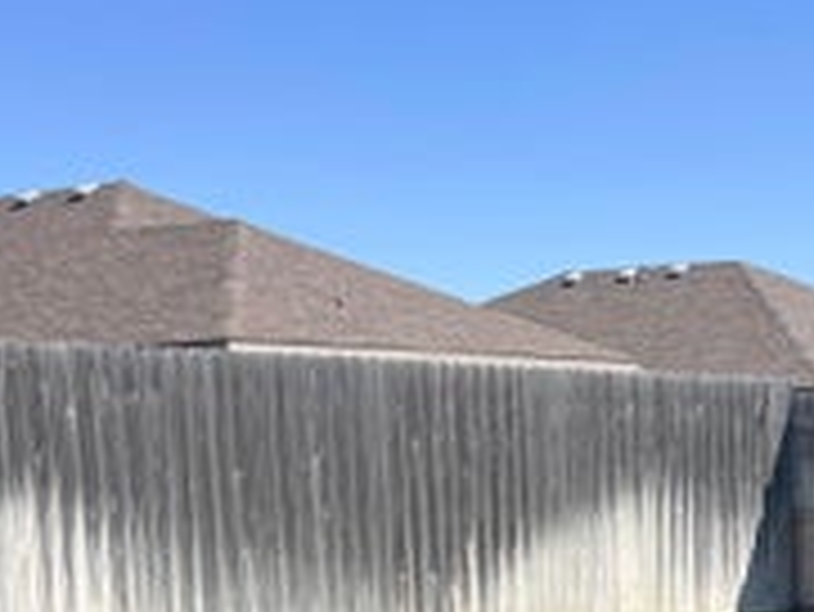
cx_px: 751
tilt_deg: -10.9
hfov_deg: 20.8
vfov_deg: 15.4
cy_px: 765
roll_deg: +0.6
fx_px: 2165
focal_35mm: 92
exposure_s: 1/3165
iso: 50
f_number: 1.5
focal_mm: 5.7
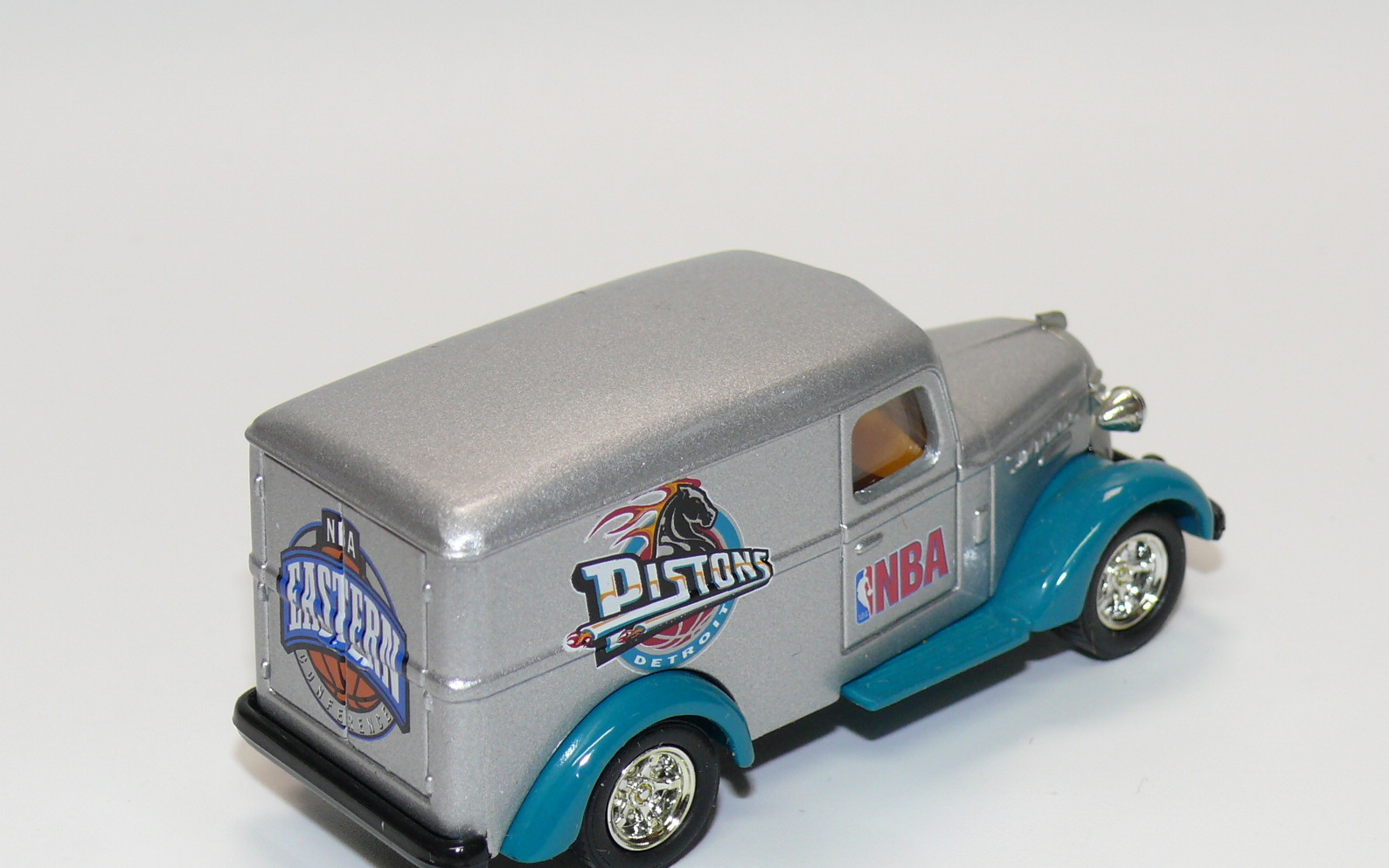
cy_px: 524
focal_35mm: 95
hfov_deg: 21.9
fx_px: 3596
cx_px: 692
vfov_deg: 13.8
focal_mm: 12.5
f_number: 4
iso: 100
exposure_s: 1/30
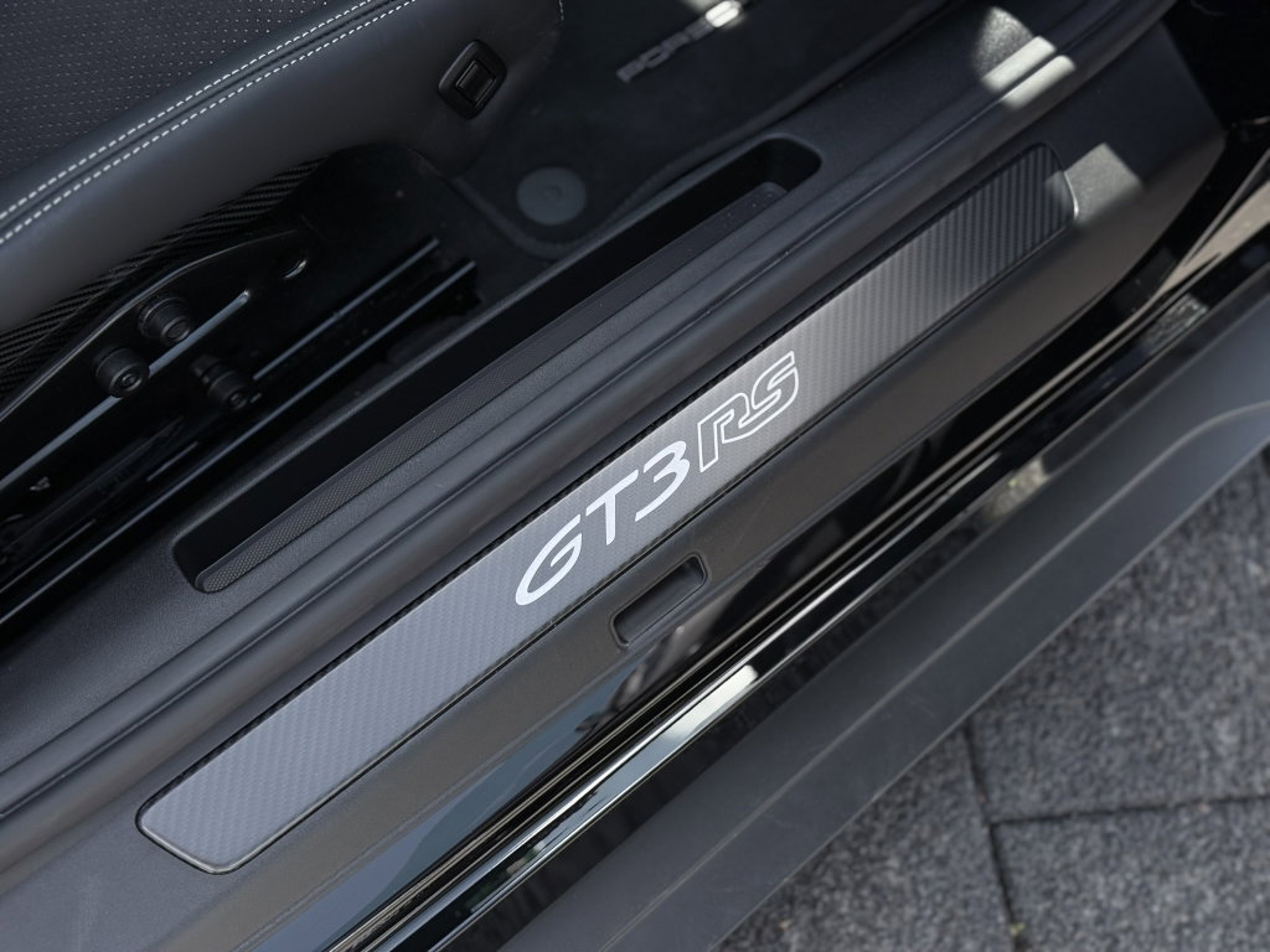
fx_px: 1761
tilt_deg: -60.8
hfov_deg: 39.7
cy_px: 476
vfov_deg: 30.3
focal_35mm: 48
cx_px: 635
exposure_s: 1/413
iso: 64
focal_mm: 6.76
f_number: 1.78
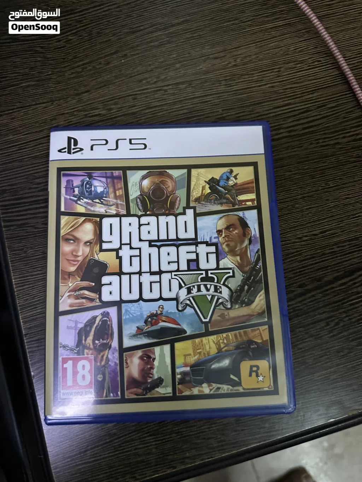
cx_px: 181
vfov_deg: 71.6
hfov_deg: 56.8
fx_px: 335
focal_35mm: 24
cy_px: 241
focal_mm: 6.86
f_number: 1.78
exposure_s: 1/31
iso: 1000
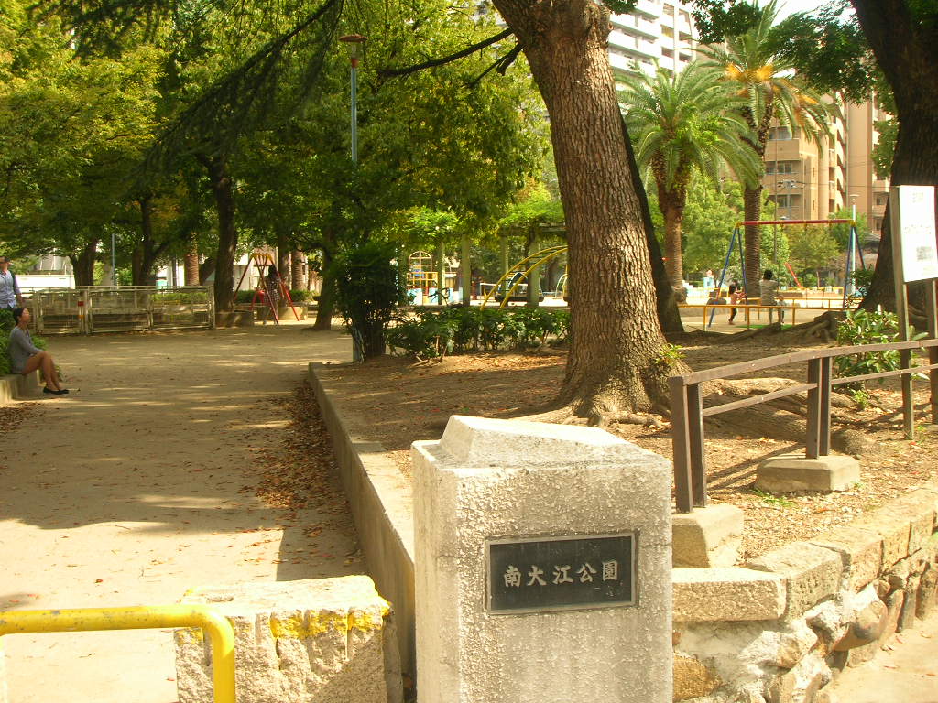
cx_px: 469
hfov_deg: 41.2
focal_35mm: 46
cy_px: 352
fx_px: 1246
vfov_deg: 31.5
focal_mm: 7.7
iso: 50
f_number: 5.4
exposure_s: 1/75.6
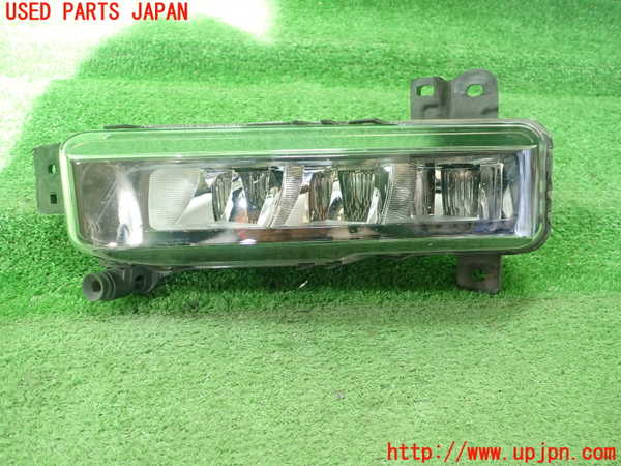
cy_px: 233
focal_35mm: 30
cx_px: 310
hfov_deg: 60.0
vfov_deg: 46.8
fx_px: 538
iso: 500
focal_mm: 5.5
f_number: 2.3
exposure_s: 1/125
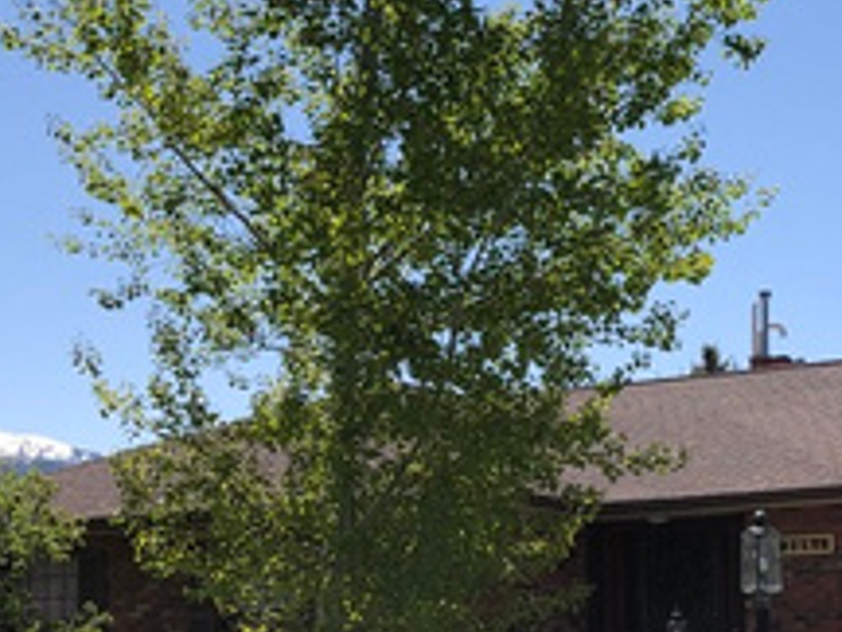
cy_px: 519
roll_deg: +0.6
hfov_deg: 23.2
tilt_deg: +3.3
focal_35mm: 83
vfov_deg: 17.6
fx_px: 2019
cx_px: 678
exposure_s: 1/1845
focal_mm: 3.99
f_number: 1.8
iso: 20
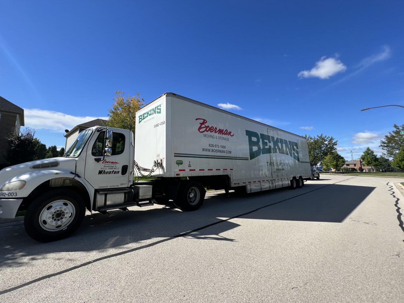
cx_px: 187
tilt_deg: +9.7
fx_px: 163
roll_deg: -0.8
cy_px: 141
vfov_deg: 85.6
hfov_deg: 101.9
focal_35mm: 14
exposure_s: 1/1393
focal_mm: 1.57
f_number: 1.8
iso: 32
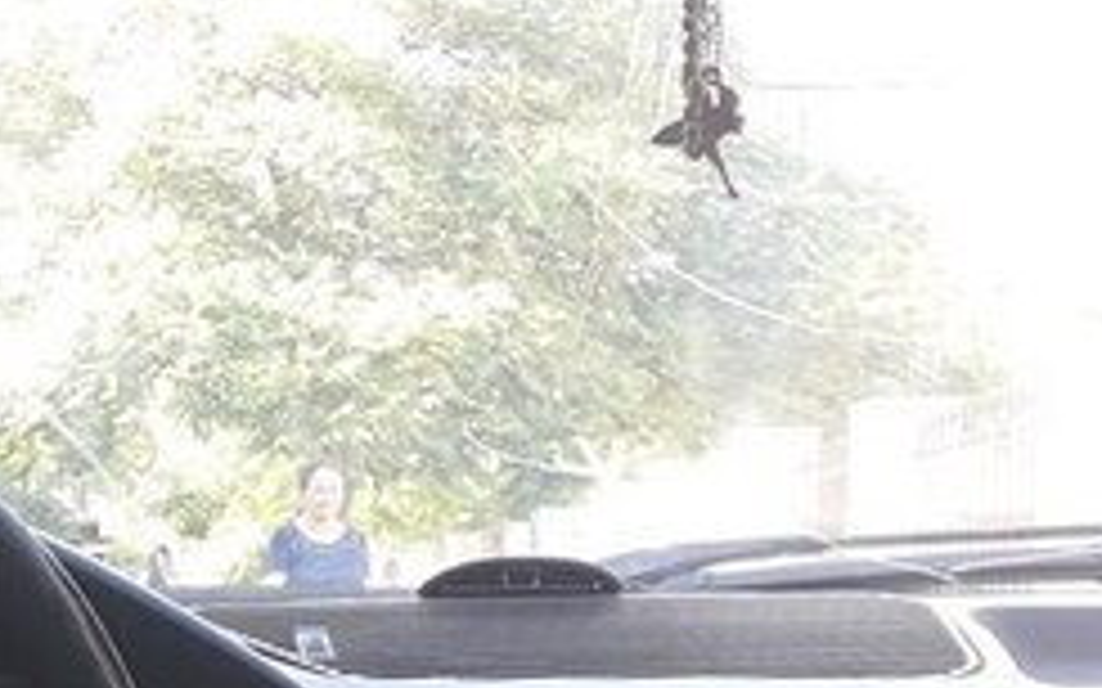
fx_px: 2312
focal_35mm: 77
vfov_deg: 16.1
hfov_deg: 26.5
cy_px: 879
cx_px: 292
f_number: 1.9
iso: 64
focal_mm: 3.6
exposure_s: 1/50
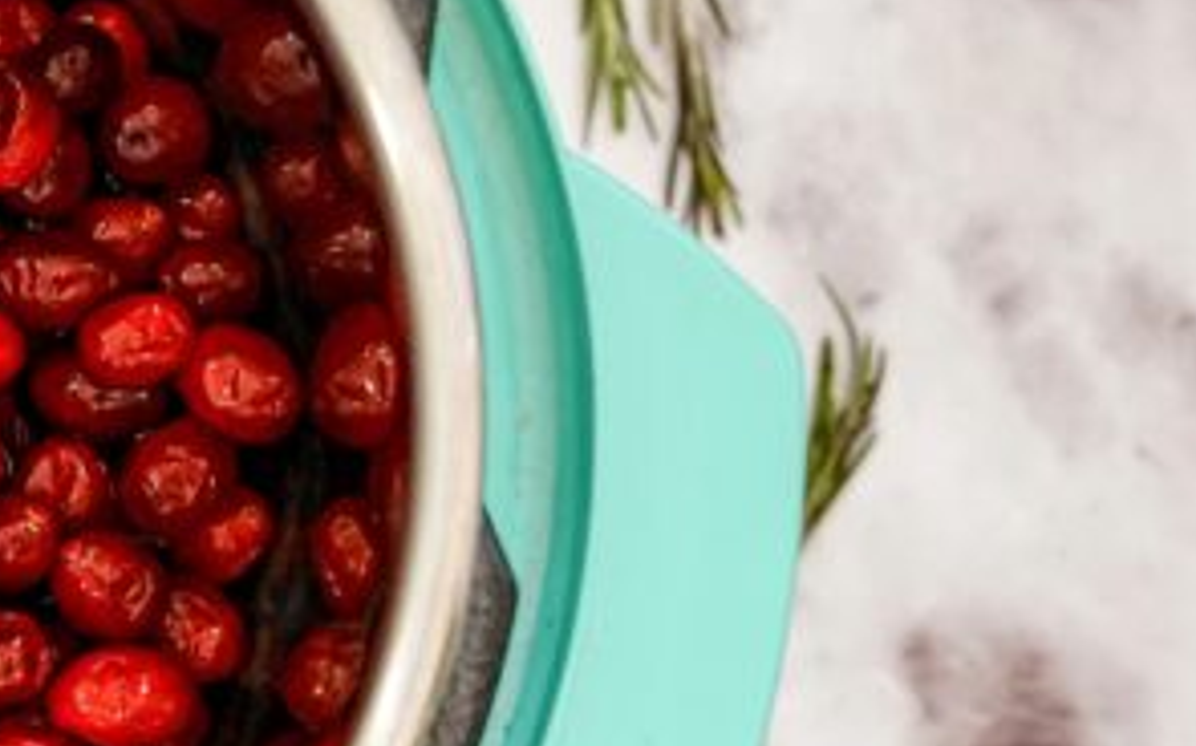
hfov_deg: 11.6
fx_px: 5766
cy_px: 391
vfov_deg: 7.4
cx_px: -296
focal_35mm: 177
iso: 1000
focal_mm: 50
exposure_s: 1/60
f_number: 4
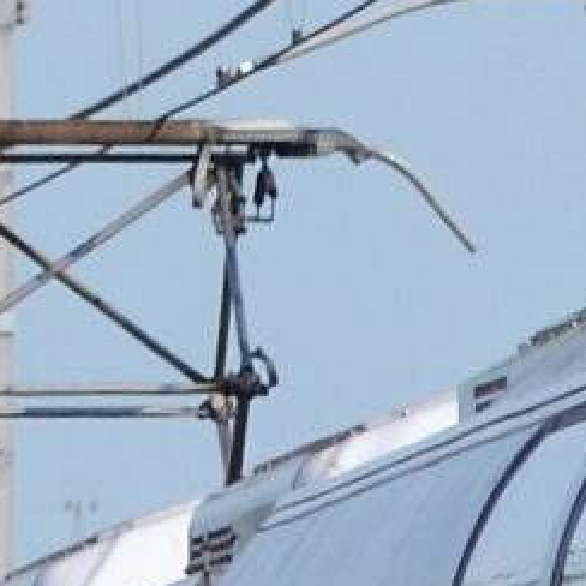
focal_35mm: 1600
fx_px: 30644
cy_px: 1287
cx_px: 1314
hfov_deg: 1.1
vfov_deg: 1.1
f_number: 4.8
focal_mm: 120
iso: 250
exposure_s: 1/3200
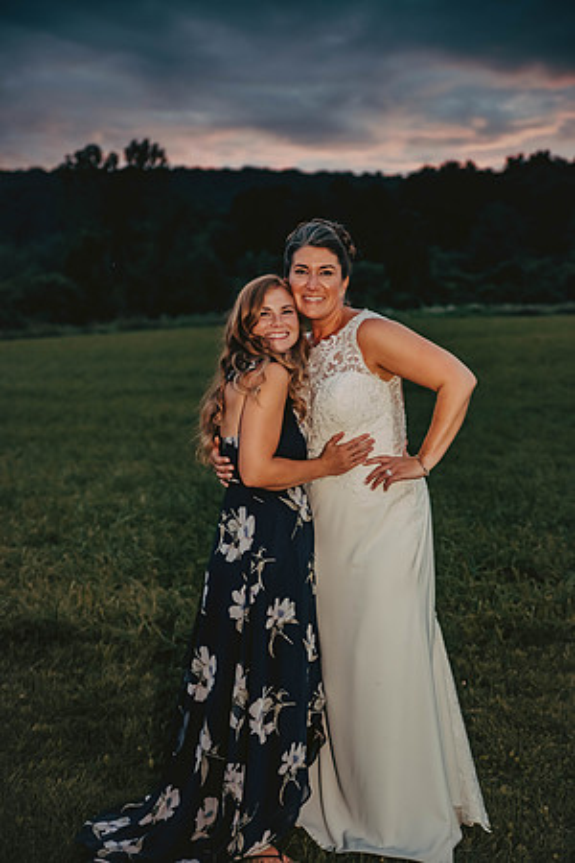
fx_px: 1437
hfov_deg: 22.6
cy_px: 432
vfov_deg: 33.4
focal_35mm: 60
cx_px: 288
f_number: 2.8
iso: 1600
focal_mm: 60
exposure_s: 1/125
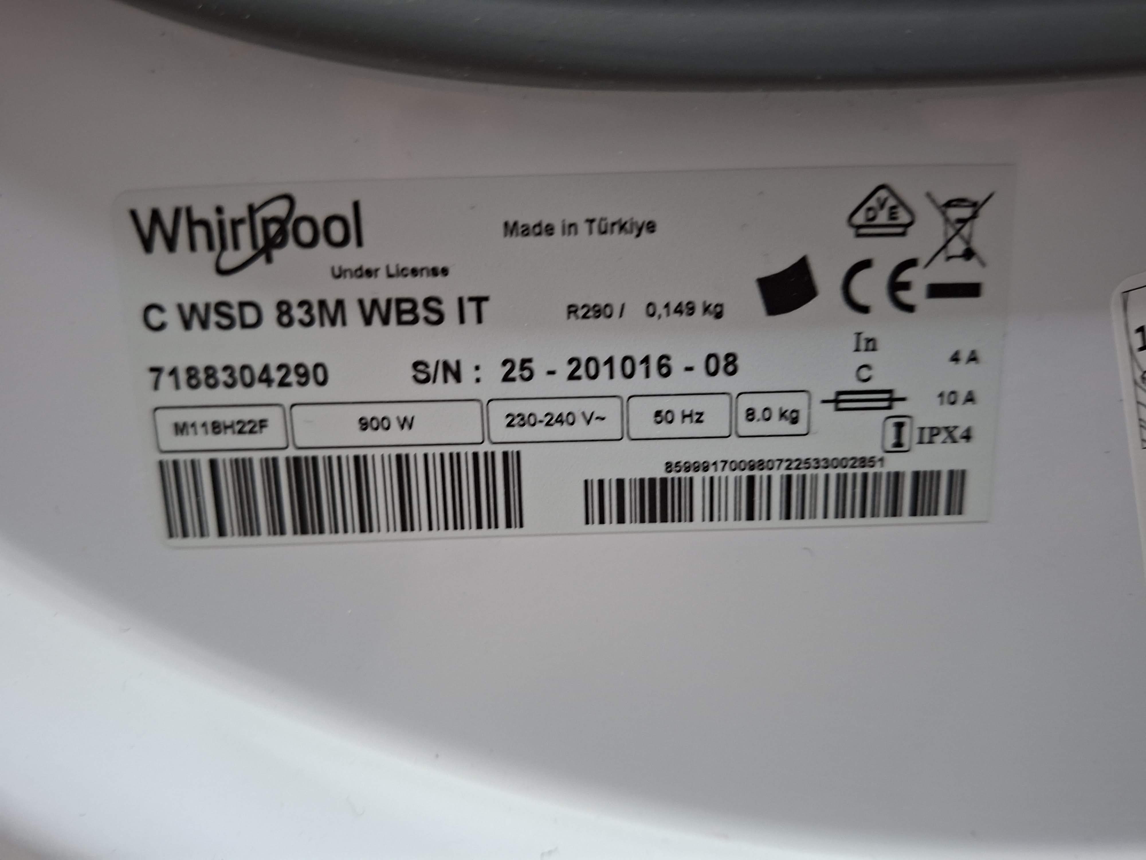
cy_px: 430
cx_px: 573
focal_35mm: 23
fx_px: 761
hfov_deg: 73.9
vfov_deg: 58.9
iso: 320
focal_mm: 5.54
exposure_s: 1/25
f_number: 1.8
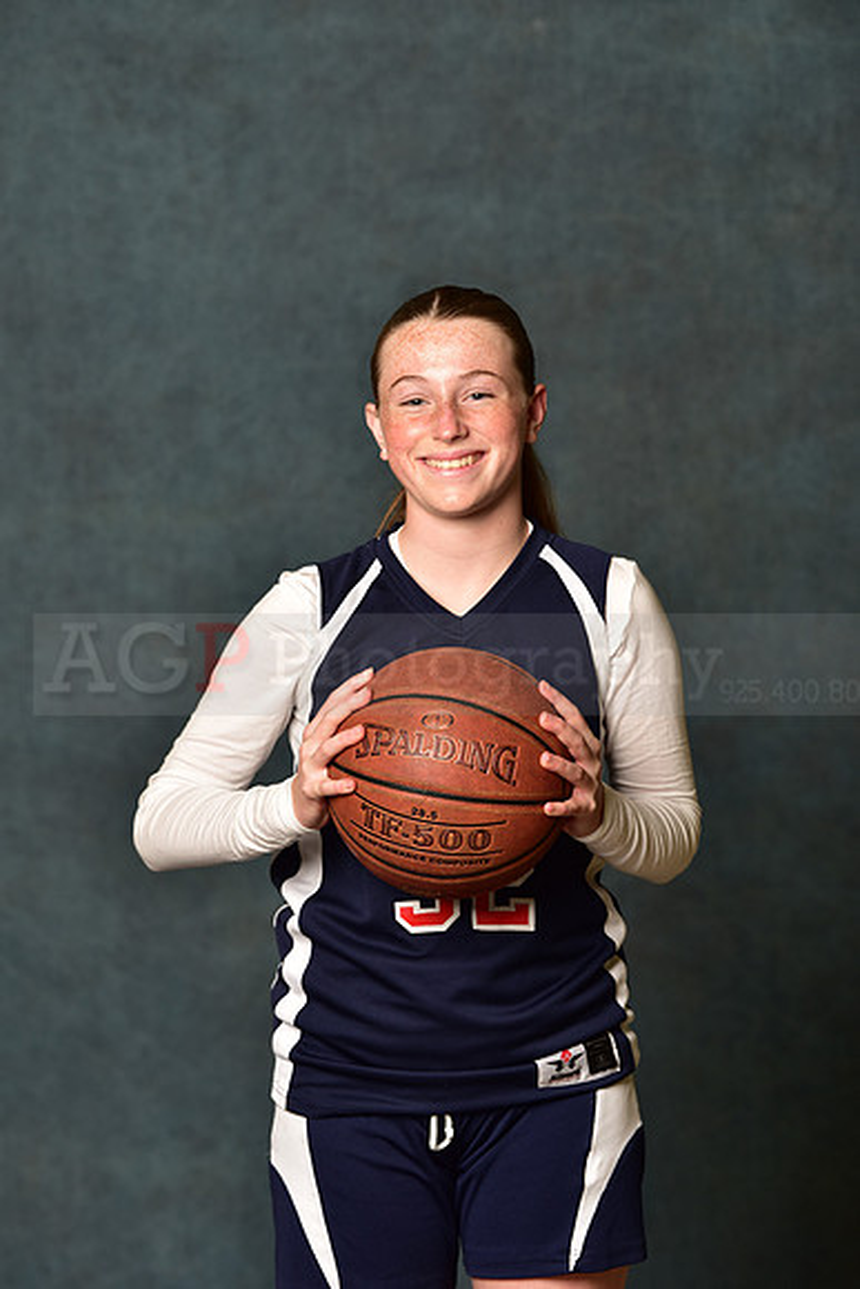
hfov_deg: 10.6
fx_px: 4655
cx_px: 430
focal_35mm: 130
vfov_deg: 15.8
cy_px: 644
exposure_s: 1/200
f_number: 4.5
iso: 200
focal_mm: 130
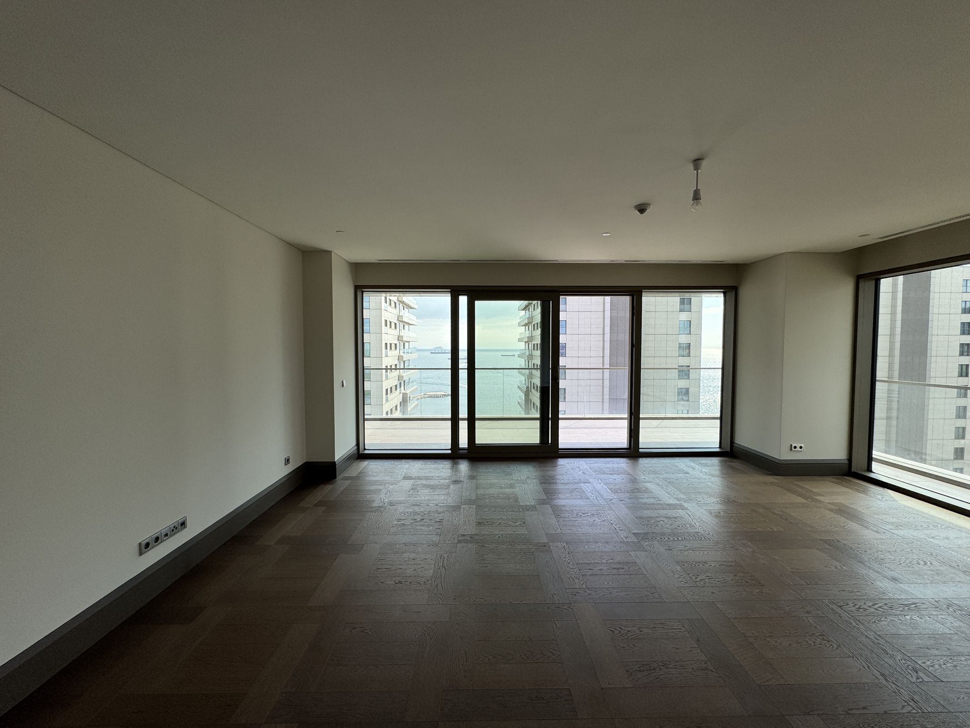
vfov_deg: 85.7
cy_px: 364
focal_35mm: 14
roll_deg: +0.1
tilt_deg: -1.7
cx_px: 485
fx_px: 392
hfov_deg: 102.1
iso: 50
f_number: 2.2
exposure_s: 1/548
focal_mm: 2.22
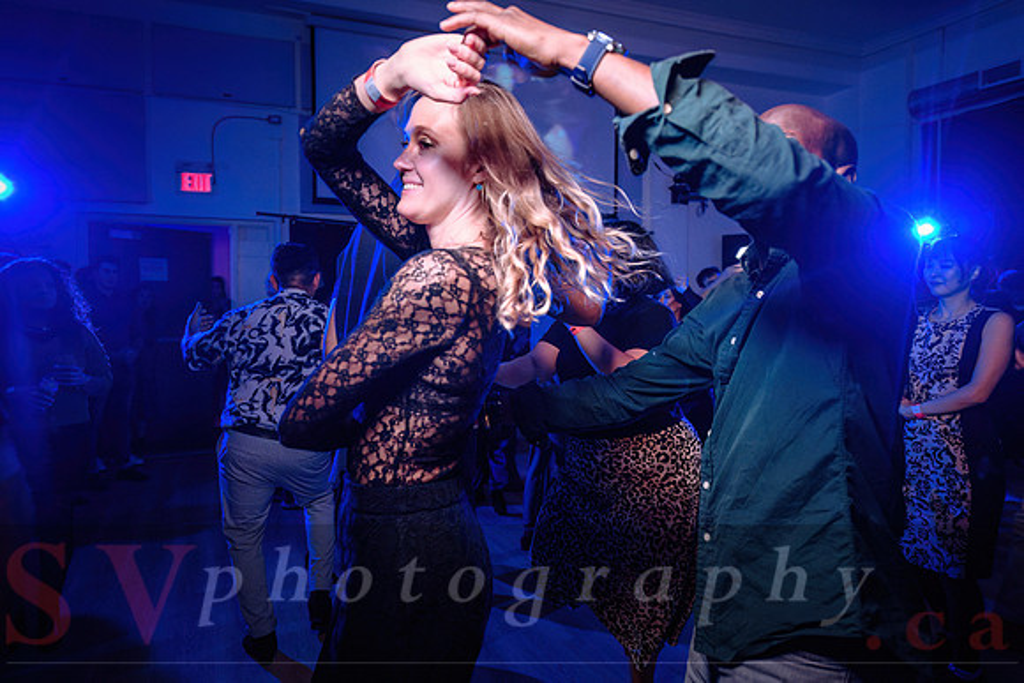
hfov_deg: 71.7
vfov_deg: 51.5
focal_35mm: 25
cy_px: 328
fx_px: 709
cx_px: 492
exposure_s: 1/80
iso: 800
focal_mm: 24
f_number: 3.2
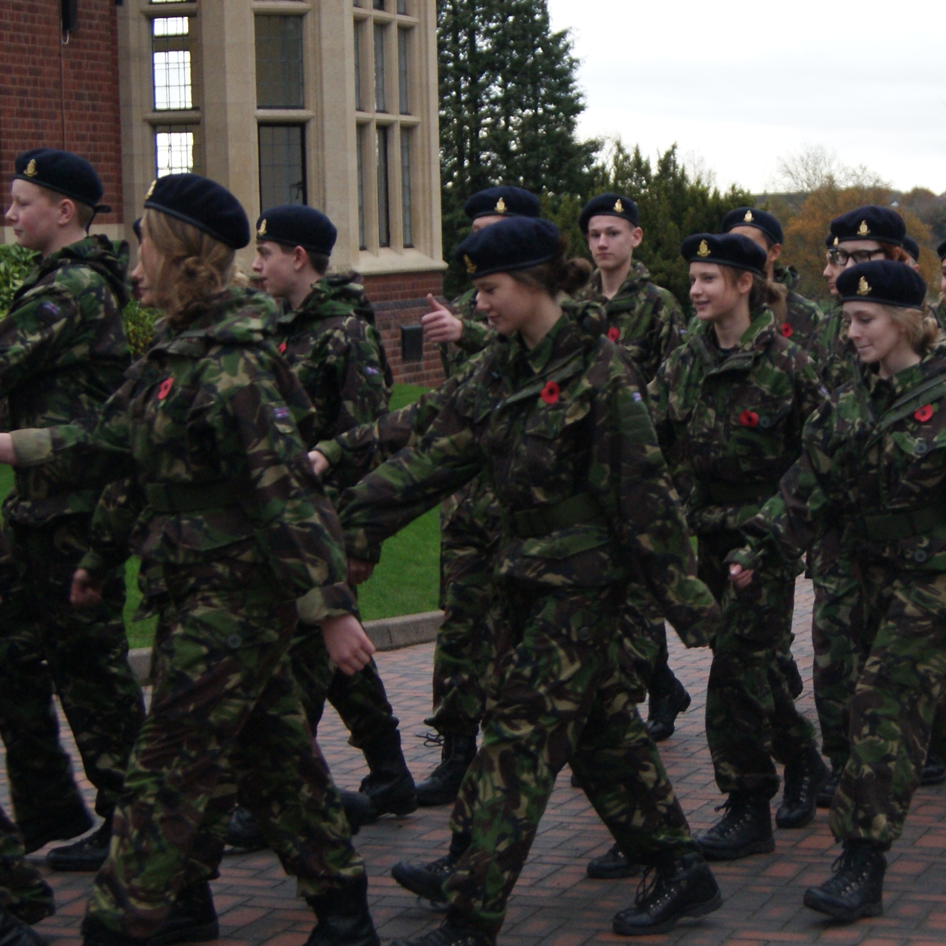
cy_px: 478
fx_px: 5568
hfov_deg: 9.7
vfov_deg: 9.7
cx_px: 696
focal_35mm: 180
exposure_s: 1/250
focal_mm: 55
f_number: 5.6
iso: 400
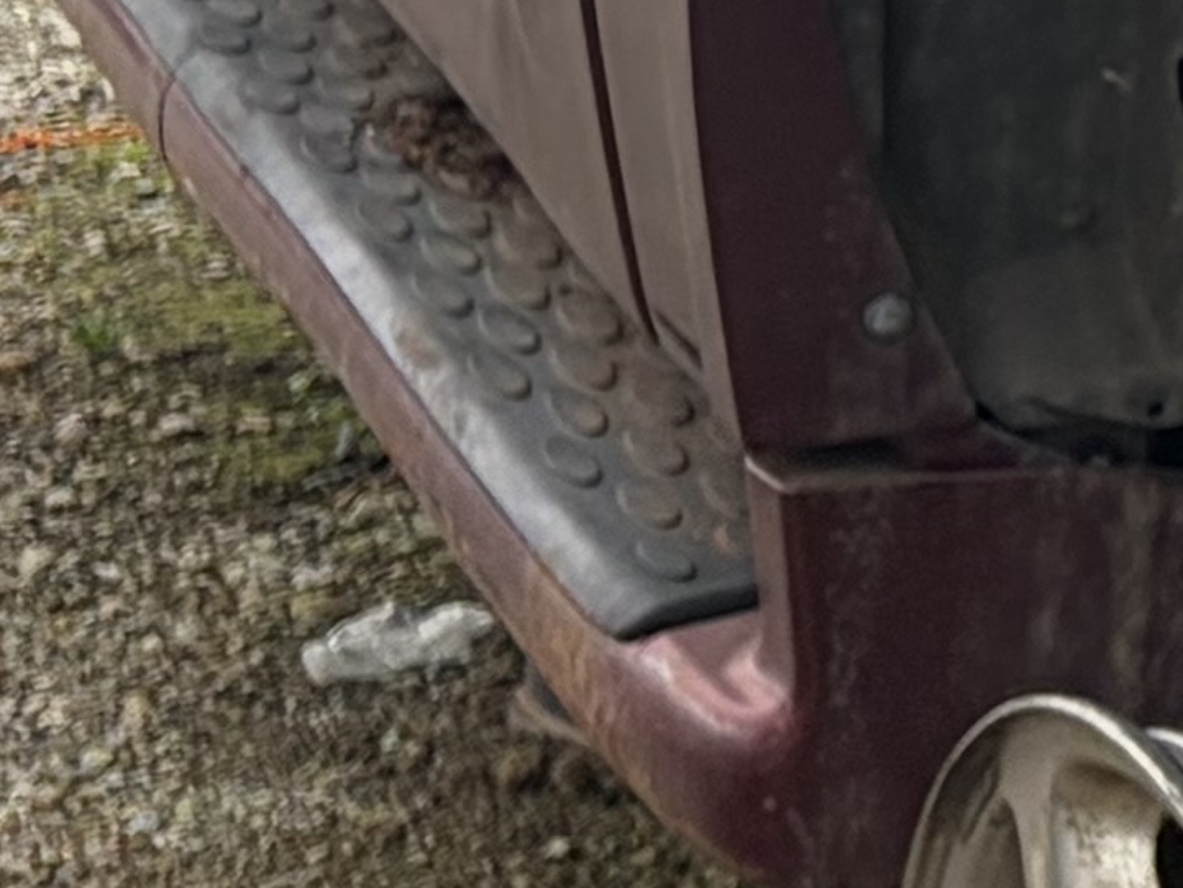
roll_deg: -0.2
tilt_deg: -3.3
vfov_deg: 6.9
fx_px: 7041
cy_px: -1059
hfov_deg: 8.2
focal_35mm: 206
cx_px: 3508
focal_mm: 5.96
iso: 50
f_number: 1.6
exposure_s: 1/1751
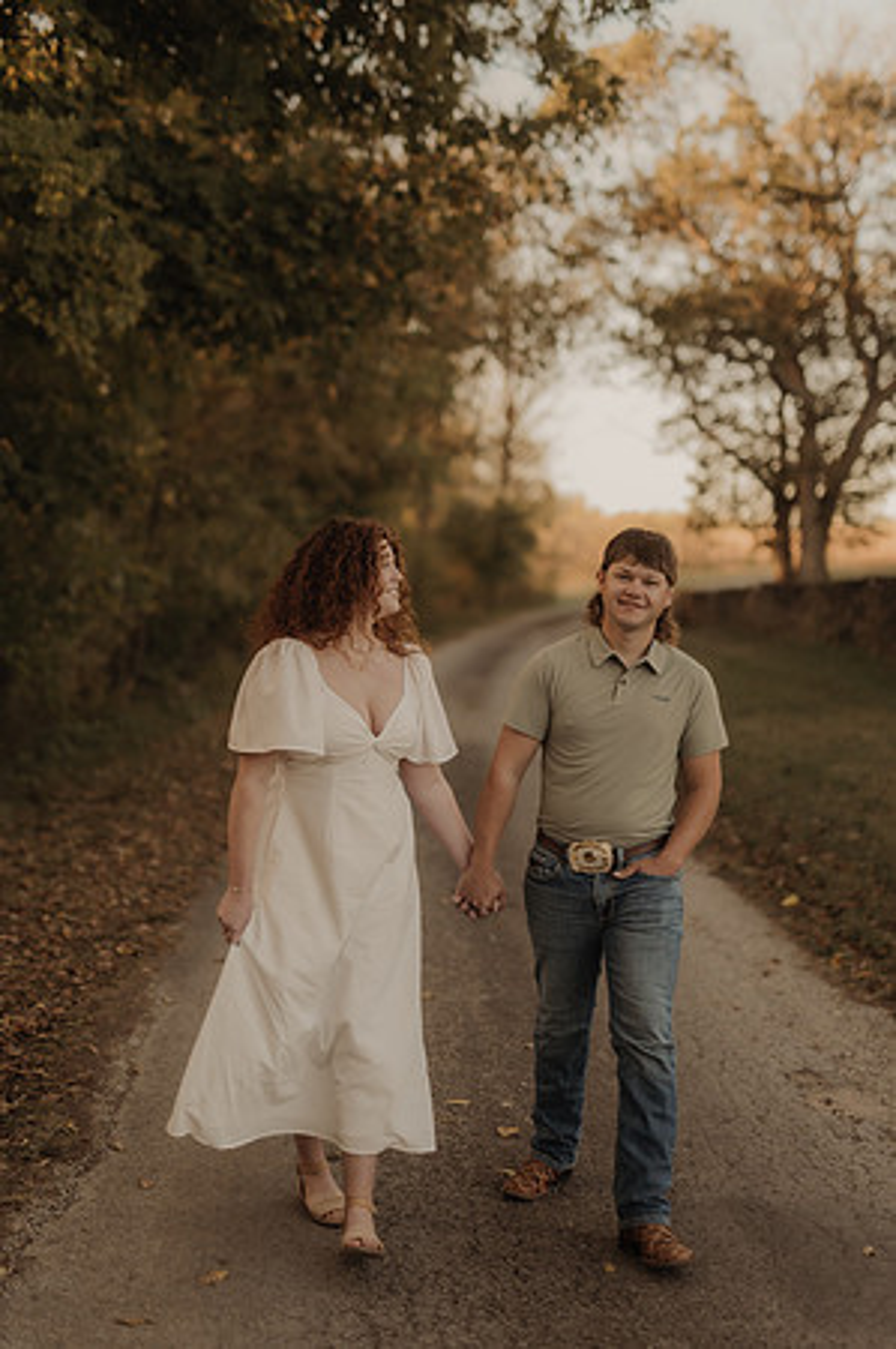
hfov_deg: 26.9
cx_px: 448
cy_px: 674
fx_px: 1871
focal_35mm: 50
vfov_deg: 39.6
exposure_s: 1/640
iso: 160
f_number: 2.2
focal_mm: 50
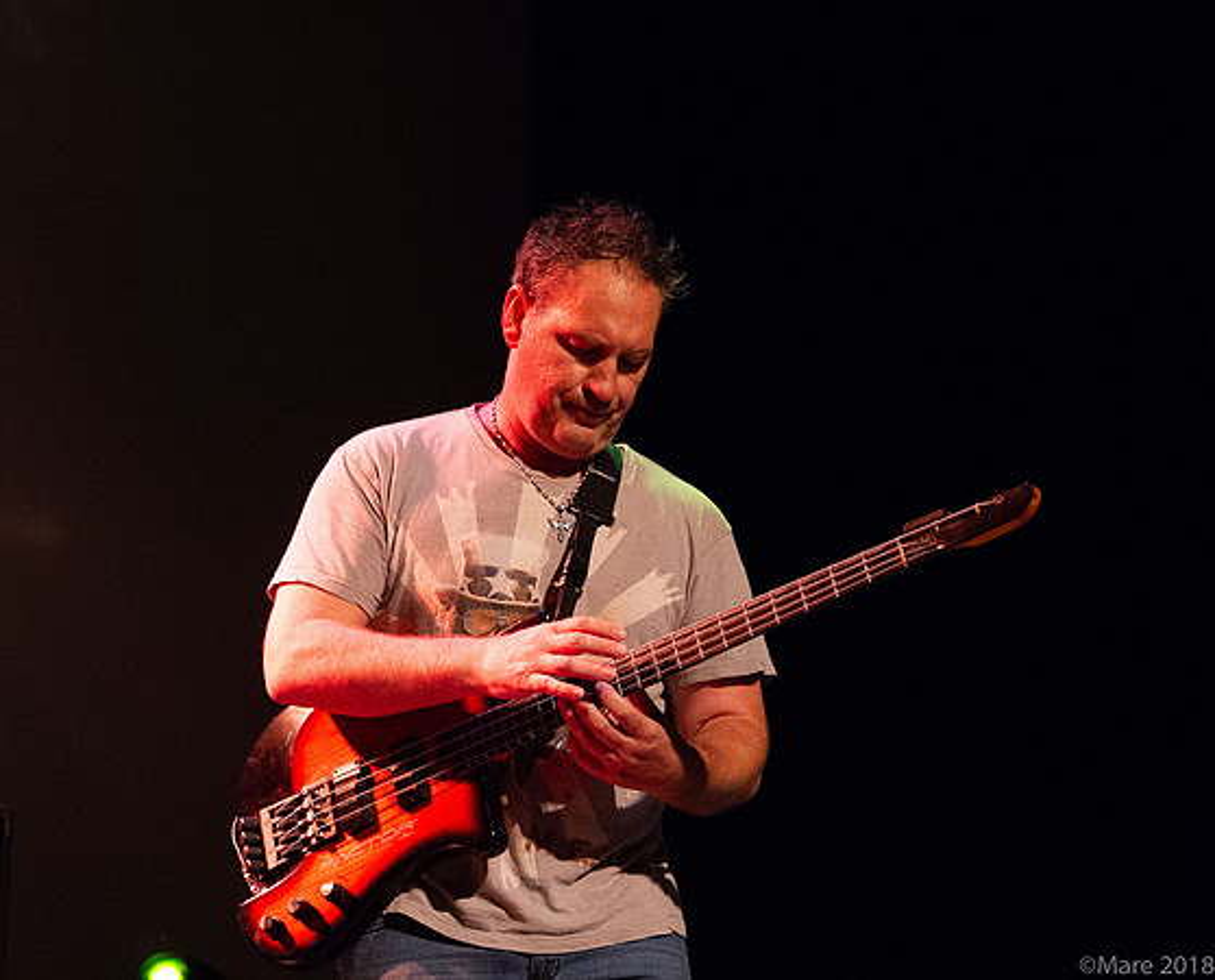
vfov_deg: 10.5
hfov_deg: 13.0
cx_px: 478
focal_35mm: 147
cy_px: 490
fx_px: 5315
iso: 8000
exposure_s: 1/100
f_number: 7.1
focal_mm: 130
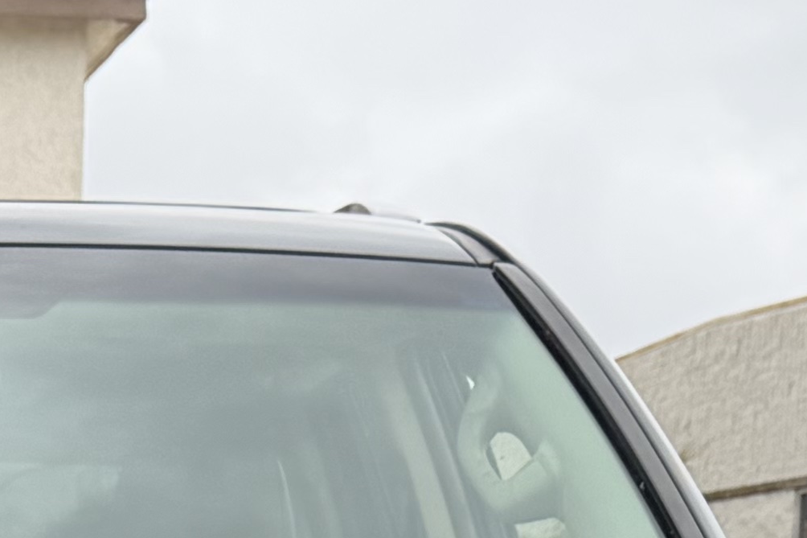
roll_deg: -0.1
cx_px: -153
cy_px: 1452
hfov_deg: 14.0
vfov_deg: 8.5
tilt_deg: -10.1
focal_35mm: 142
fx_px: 3182
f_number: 1.78
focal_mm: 6.76
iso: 80
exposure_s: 1/365
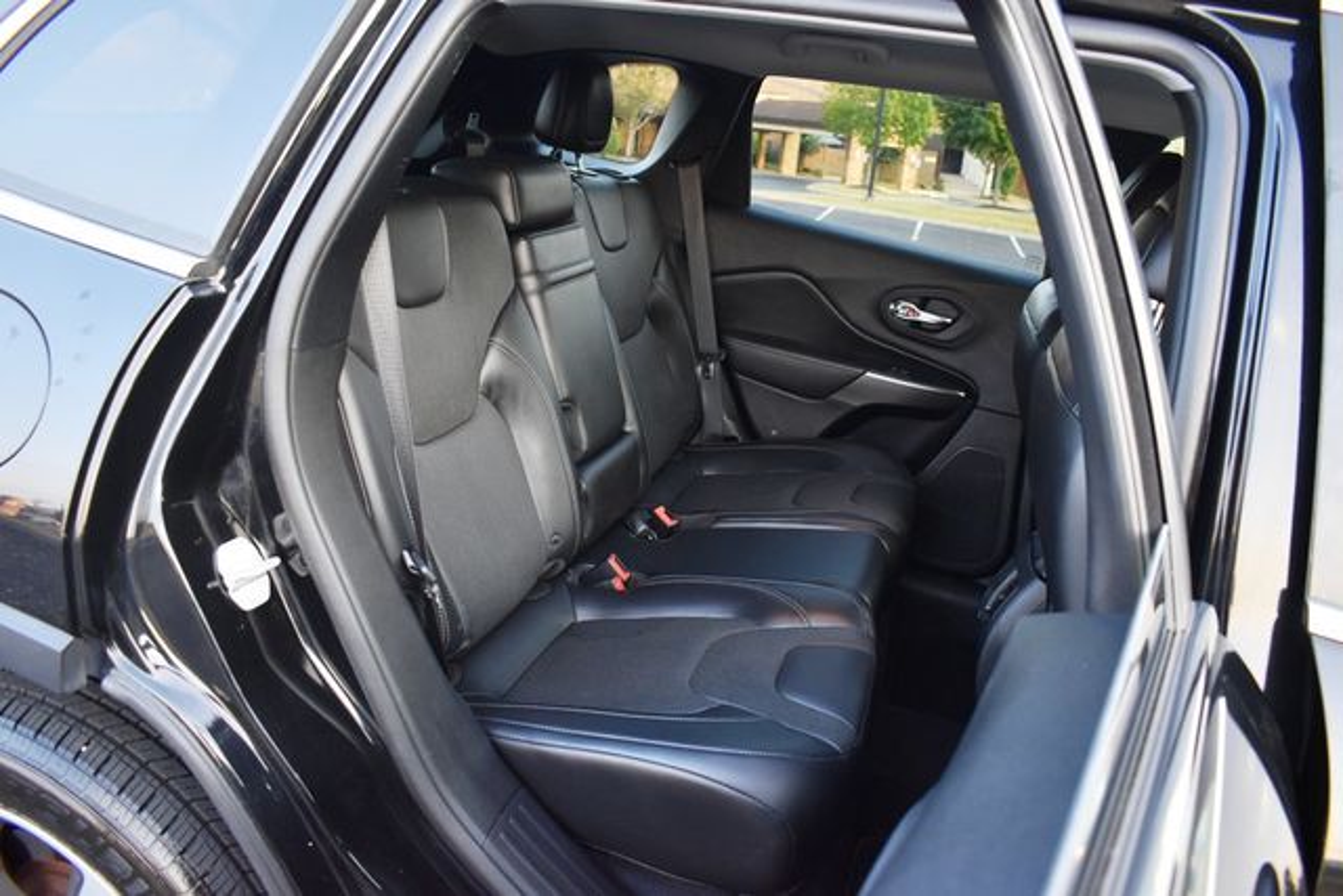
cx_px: 672
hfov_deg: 67.4
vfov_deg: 48.0
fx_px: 1007
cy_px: 448
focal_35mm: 27
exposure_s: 1/125
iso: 1250
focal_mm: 18
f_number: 3.5
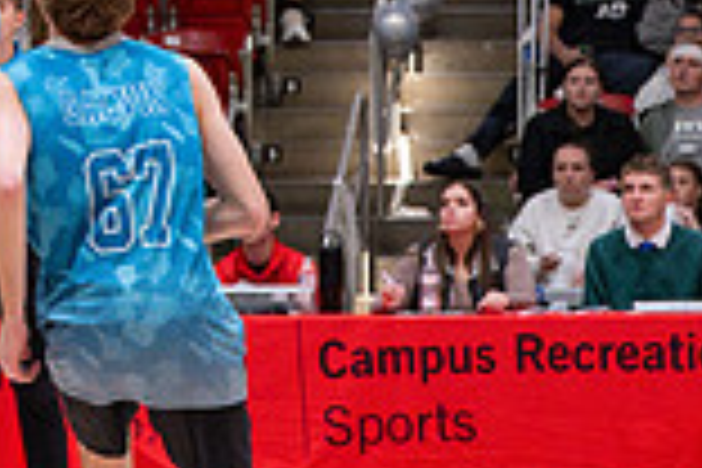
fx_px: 5713
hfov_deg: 6.9
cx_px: -342
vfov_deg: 4.7
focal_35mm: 293
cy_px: -250
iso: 8000
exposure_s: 1/640
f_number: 2.8
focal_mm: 70
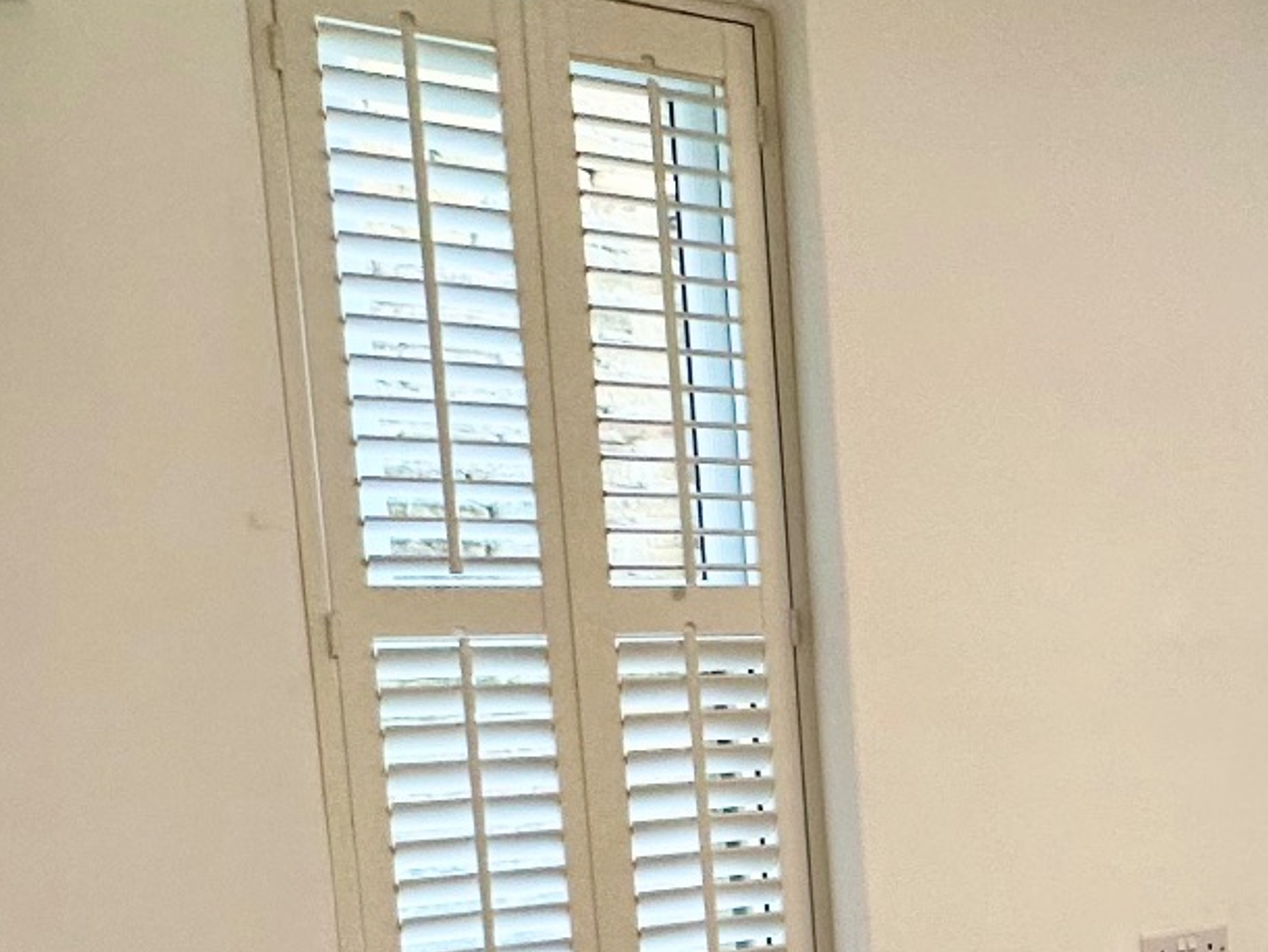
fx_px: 1722
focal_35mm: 47
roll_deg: +0.8
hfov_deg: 28.9
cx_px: 1817
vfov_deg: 30.1
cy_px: 773
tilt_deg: -6.3
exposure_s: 1/100
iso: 100
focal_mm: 2.22
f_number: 2.2
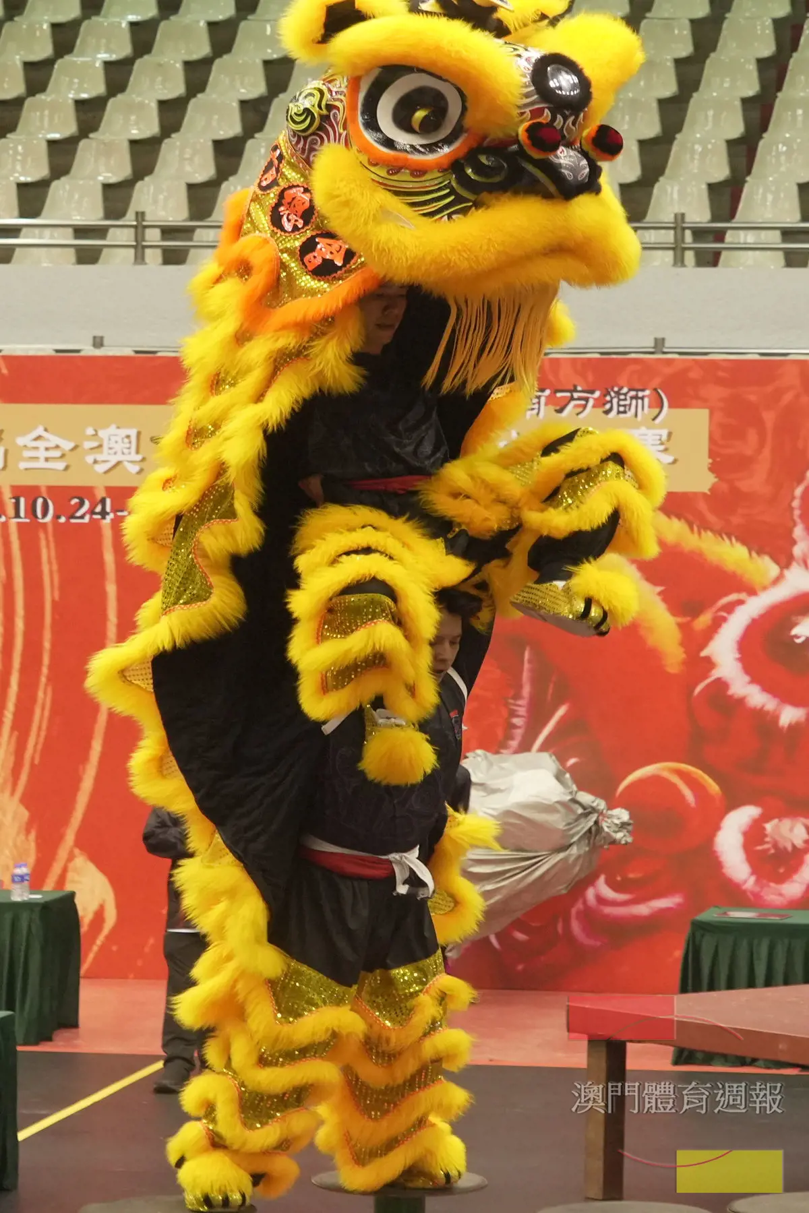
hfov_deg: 18.5
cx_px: 404
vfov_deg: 27.5
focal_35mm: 74
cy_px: 606
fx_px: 2477
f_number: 5.6
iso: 2000
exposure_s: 1/100
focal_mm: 49
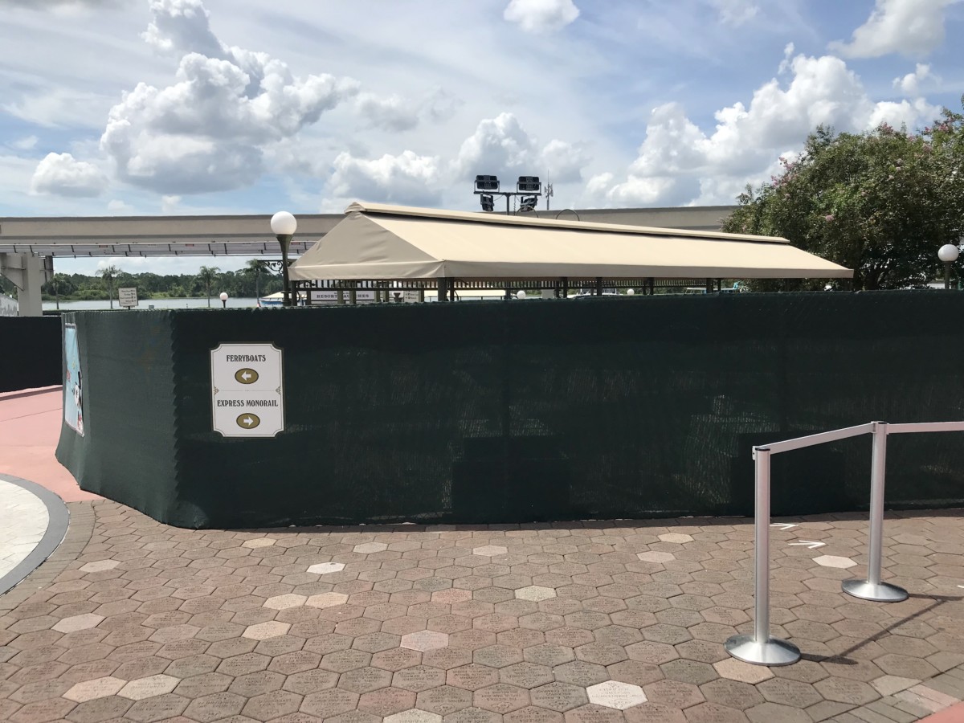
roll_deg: +1.1
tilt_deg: -5.3
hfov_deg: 63.4
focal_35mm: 28
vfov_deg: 49.7
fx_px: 780
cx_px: 482
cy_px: 362
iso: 20
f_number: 1.8
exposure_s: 1/3300
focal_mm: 3.99
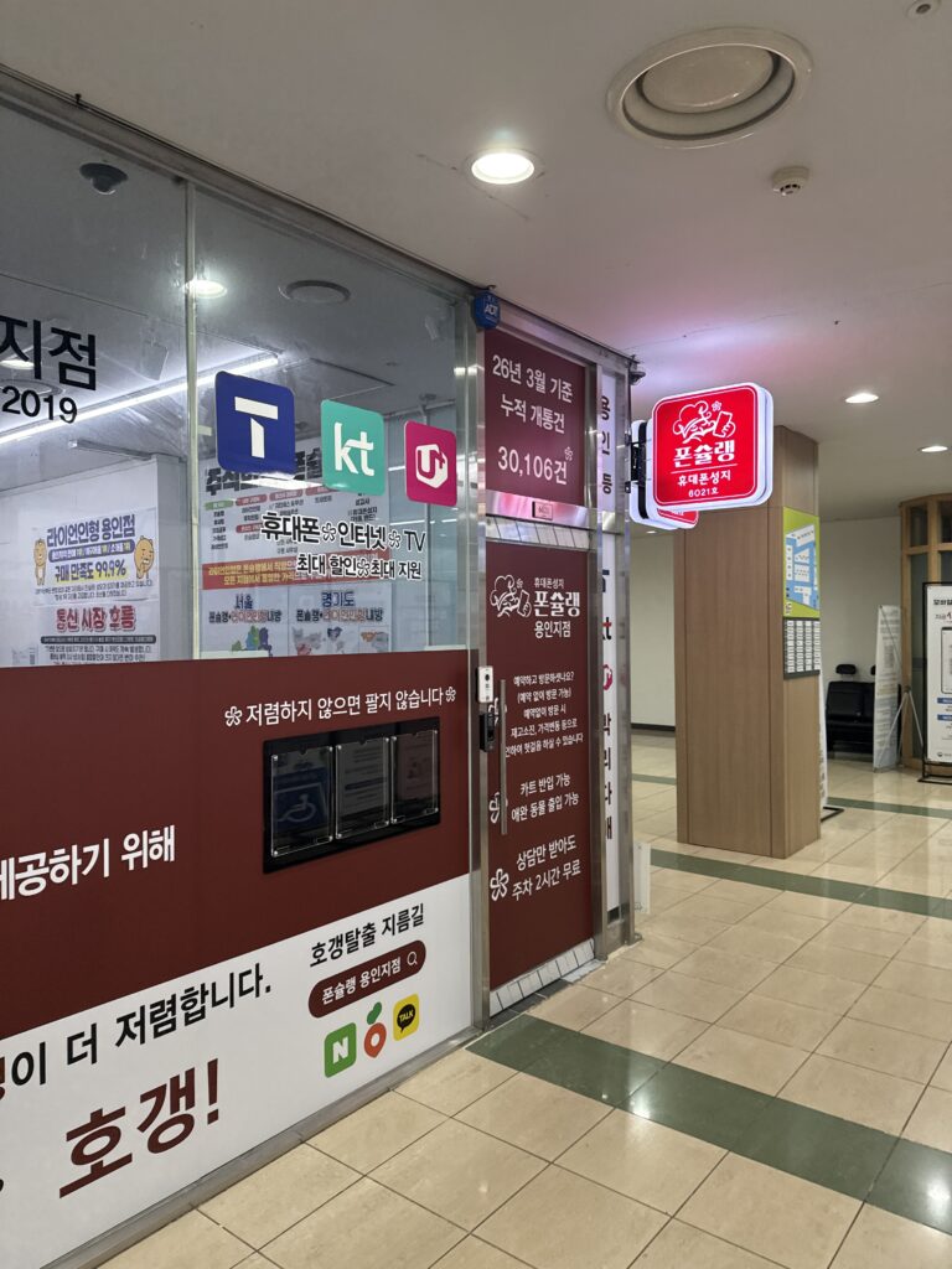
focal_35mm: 24
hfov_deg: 56.8
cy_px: 634
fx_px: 880
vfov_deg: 71.6
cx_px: 476
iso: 160
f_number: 1.78
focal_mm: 6.76
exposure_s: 1/120
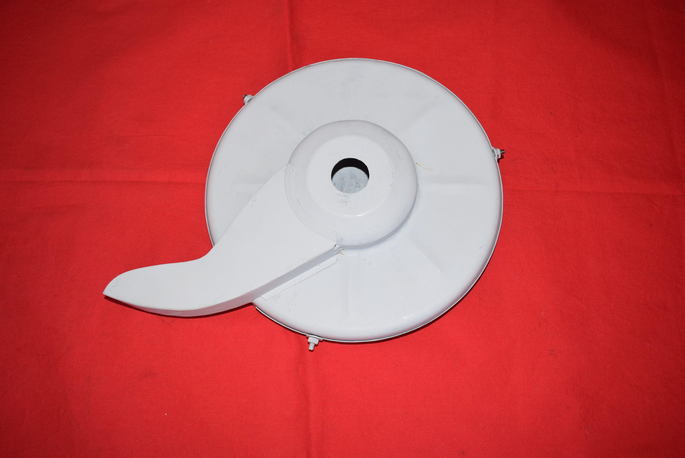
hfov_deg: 55.1
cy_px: 229
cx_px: 342
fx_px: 657
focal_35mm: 34
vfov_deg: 38.4
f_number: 5.6
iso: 400
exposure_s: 1/60
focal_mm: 23
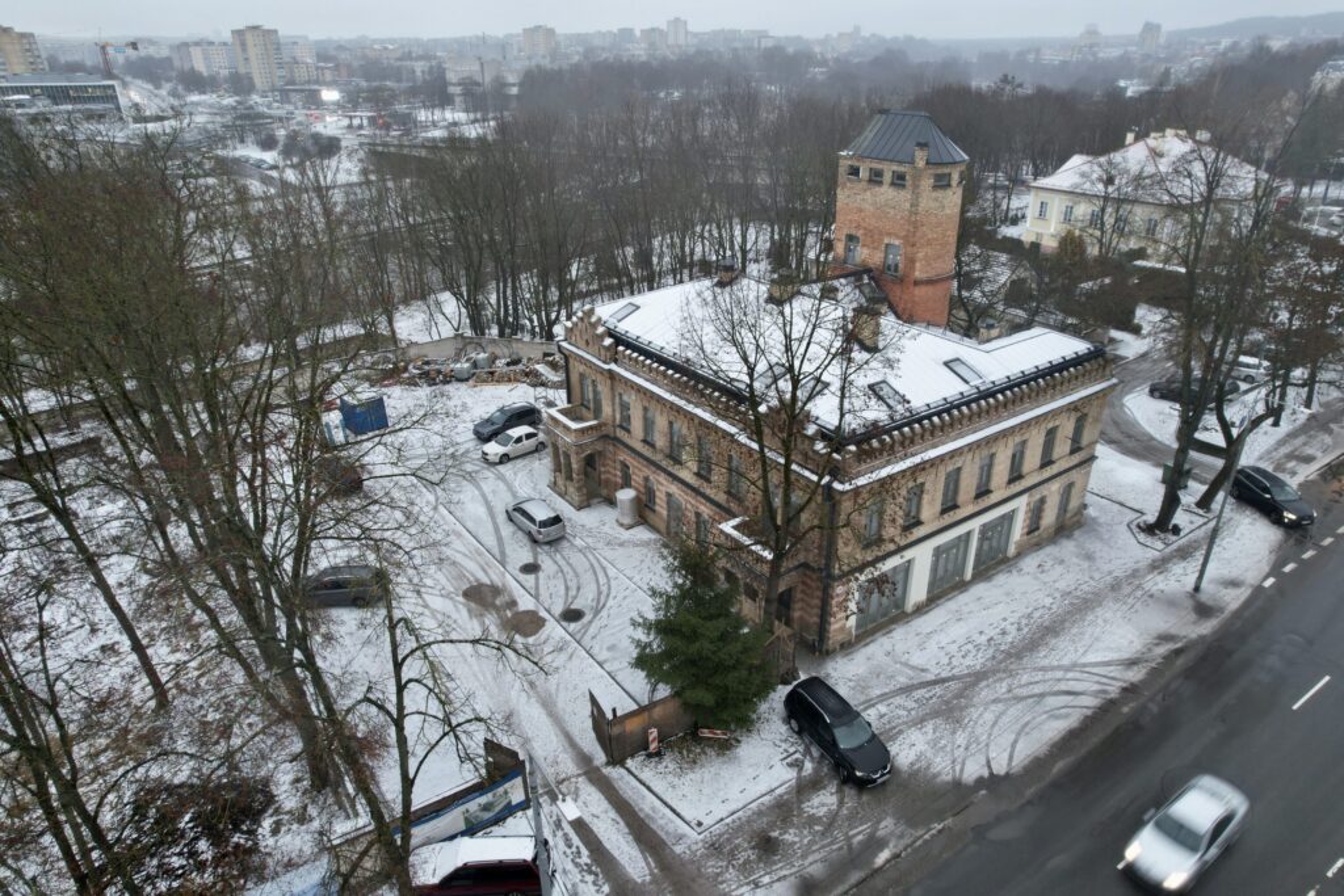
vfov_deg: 57.2
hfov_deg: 78.6
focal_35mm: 22
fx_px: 821
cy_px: 448
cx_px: 672
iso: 100
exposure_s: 1/25
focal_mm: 8.38
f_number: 2.8
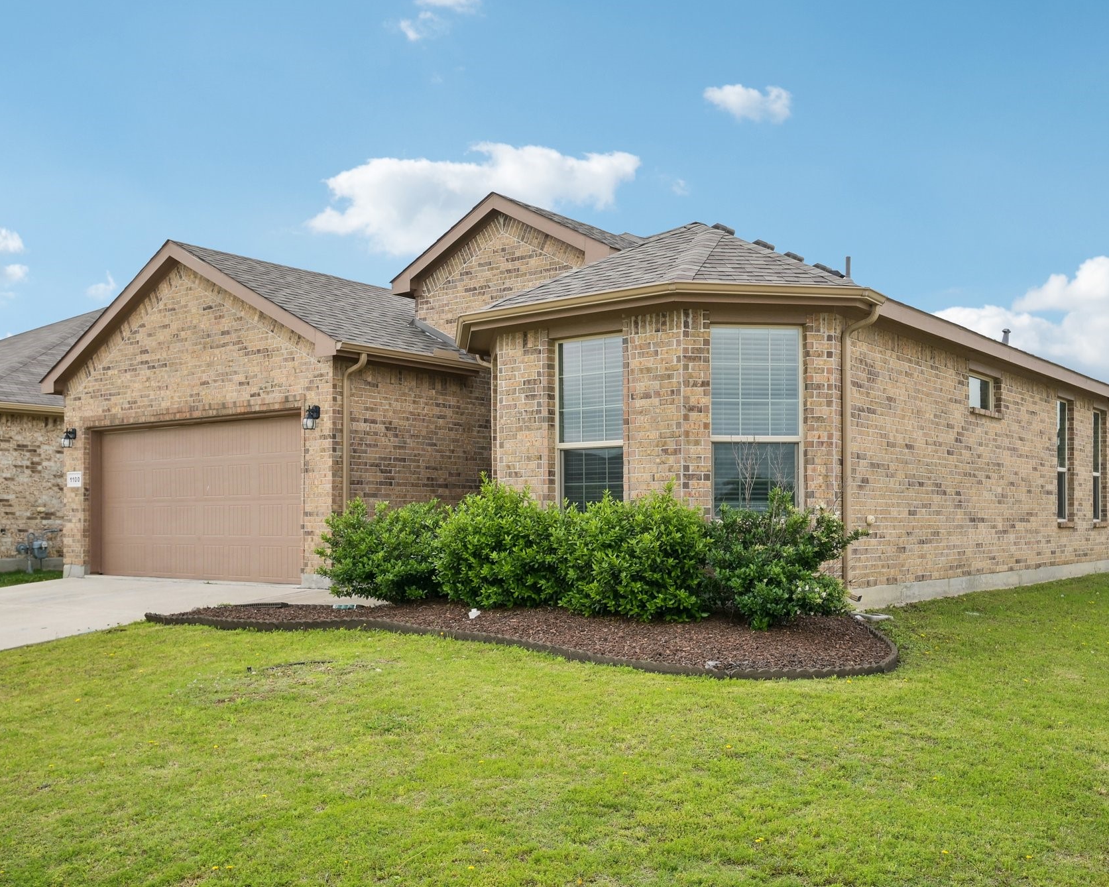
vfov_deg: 46.3
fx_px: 1036
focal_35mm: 32
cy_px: 437
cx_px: 581
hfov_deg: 56.3
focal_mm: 27.5
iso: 100
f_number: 9
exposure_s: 1/200
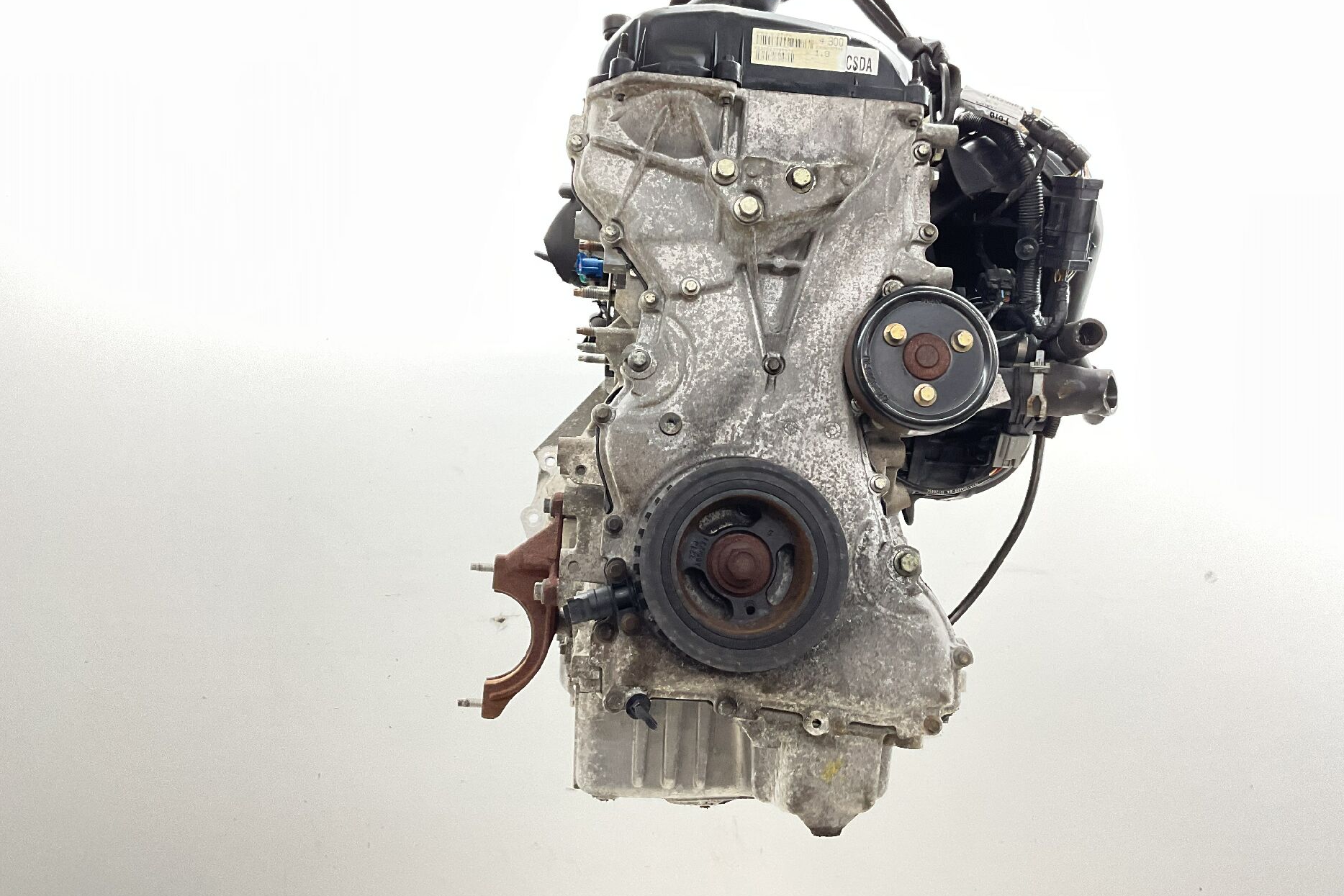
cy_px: 416
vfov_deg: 42.3
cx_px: 690
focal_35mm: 31
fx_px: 1157
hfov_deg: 60.3
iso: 160
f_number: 1.8
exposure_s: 1/50
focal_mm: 3
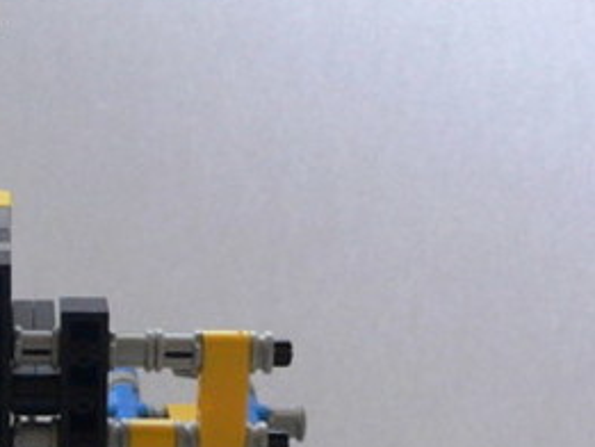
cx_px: -71
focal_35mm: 124
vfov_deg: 11.8
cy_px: 444
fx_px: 2132
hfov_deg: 15.4
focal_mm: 6
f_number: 2.8
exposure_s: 1/60
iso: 200
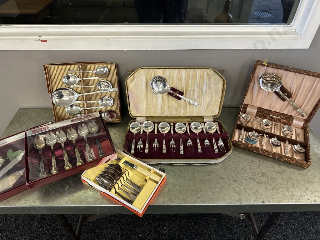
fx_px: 222
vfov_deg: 56.8
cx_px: 160
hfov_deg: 71.6
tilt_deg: -42.3
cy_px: 120
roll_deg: -1.0
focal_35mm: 24
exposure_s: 1/50
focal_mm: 6.86
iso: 125
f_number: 1.78
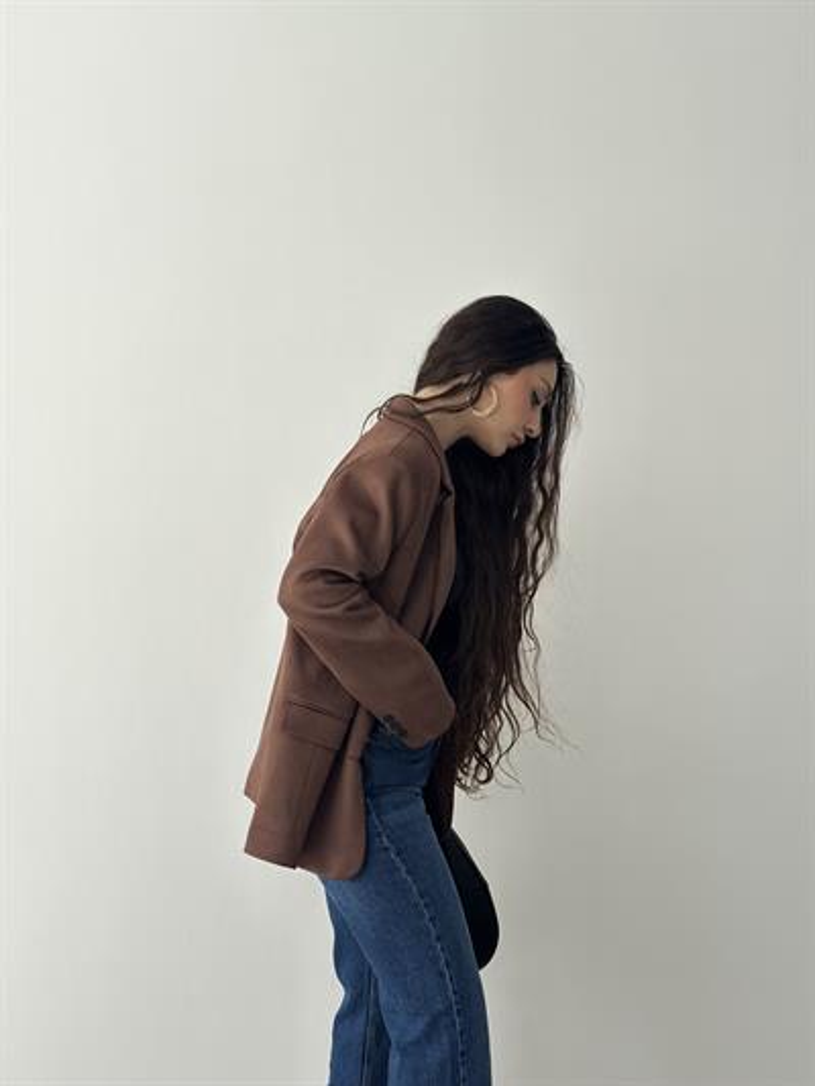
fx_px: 1506
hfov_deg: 30.3
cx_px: 408
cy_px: 543
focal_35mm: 48
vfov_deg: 39.6
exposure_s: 1/767
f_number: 1.78
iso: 80
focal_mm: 6.86
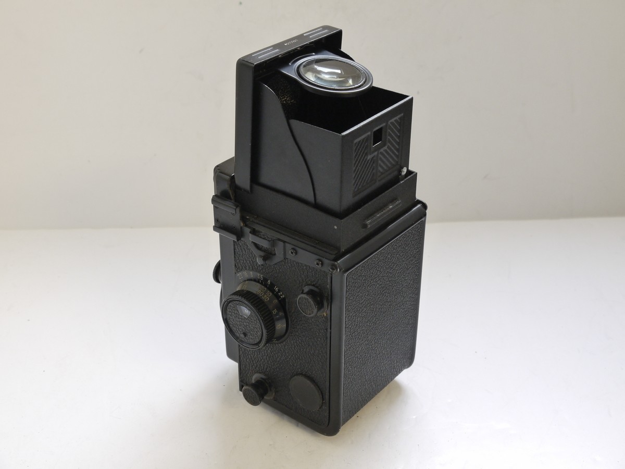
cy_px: 234
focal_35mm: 50
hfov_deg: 38.2
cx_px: 312
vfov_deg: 29.1
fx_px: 903
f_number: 10
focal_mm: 25
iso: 400
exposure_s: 1/6
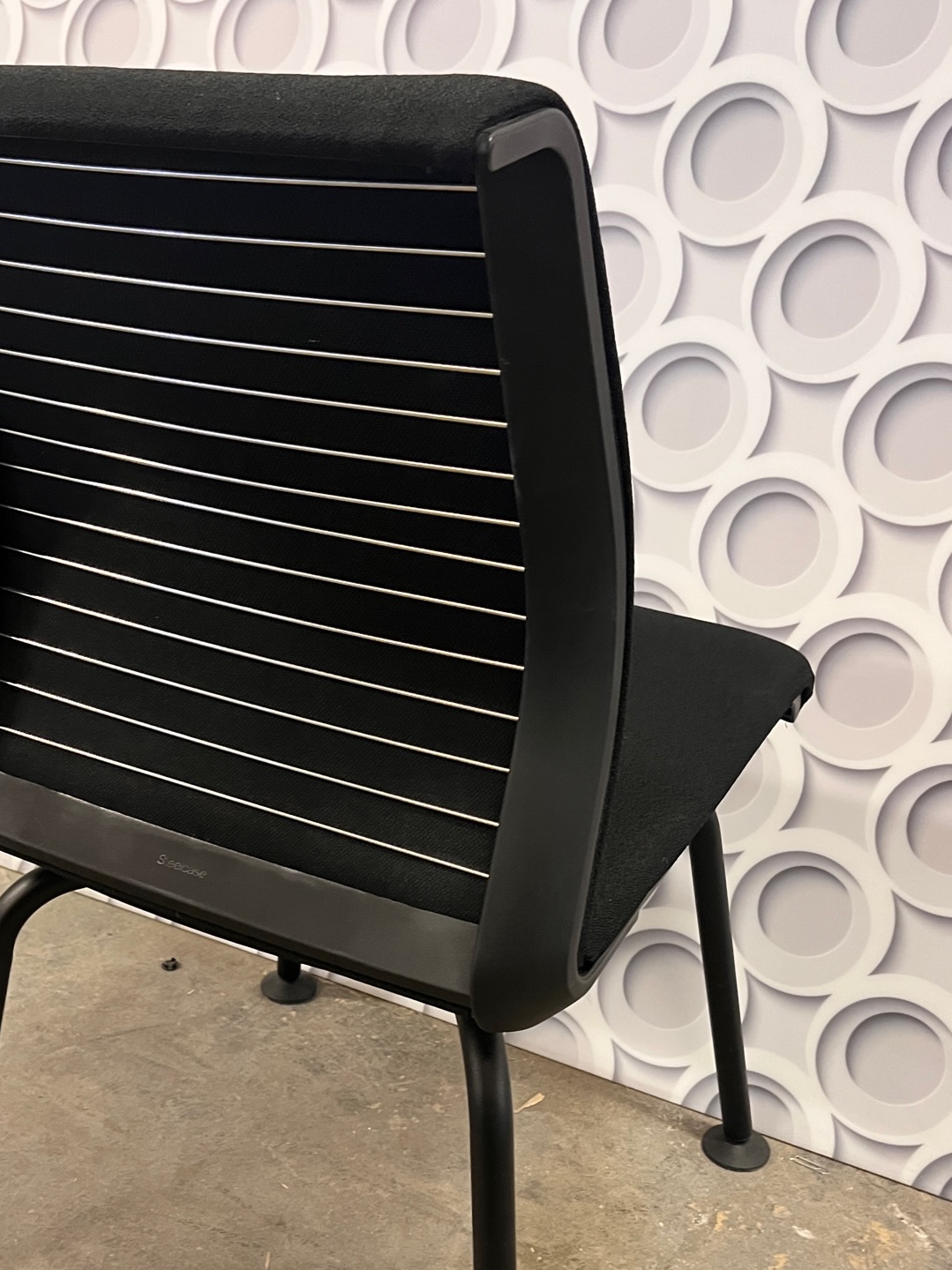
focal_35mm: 37
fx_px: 1358
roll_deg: -1.5
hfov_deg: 38.5
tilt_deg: -28.2
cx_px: 394
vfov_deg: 49.4
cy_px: 831
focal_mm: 5.1
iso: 200
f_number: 1.6
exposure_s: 1/50
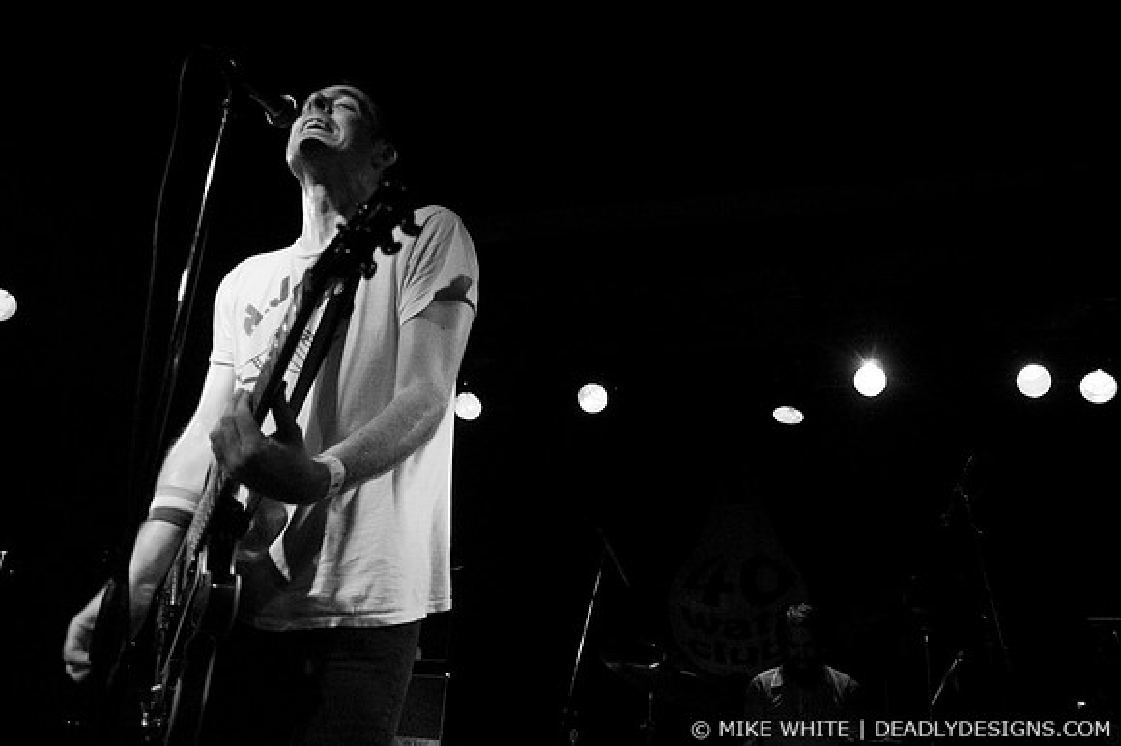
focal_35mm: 30
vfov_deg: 43.6
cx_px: 560
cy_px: 373
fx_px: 934
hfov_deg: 62.0
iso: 800
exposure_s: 1/60
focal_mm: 20
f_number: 2.8
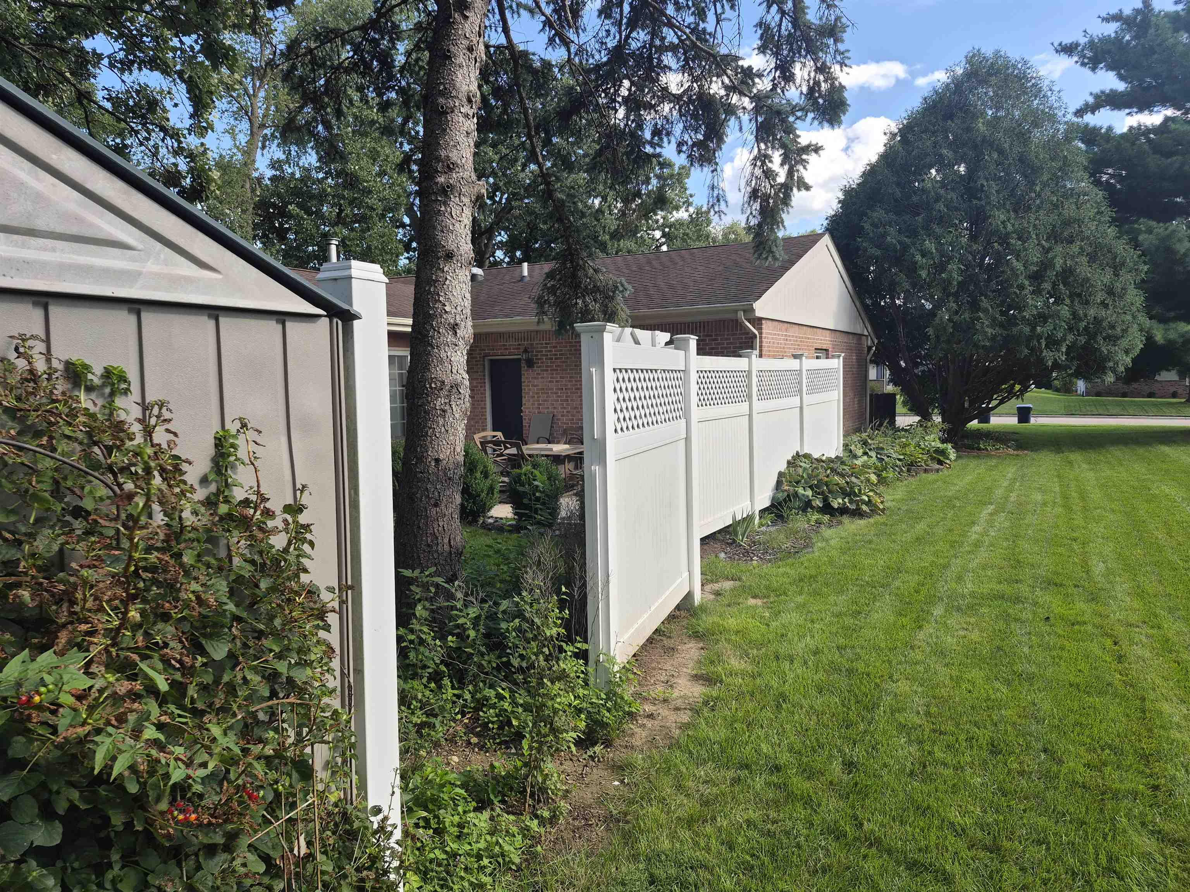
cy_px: 446
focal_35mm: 23
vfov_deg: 58.9
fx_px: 791
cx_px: 595
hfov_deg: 73.9
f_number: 1.8
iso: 80
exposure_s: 1/1576
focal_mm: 5.4
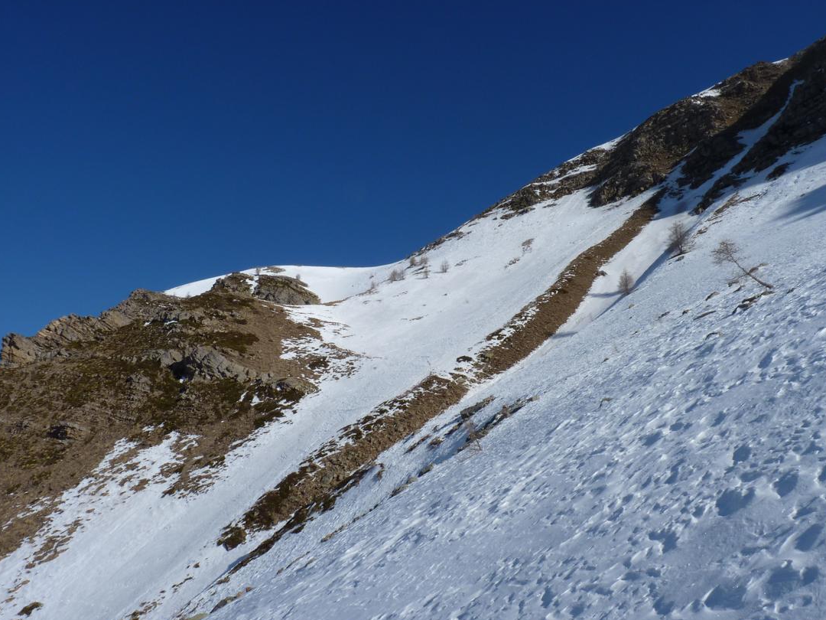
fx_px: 716
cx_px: 451
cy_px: 314
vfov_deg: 46.8
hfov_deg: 59.9
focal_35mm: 30
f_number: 7.1
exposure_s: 1/400
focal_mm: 4.8
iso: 80
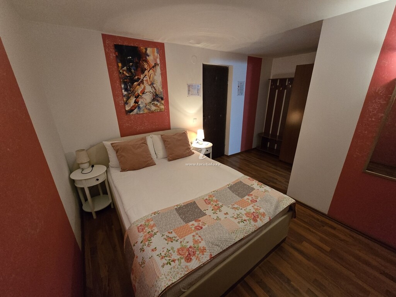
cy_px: 148
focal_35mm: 13
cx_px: 198
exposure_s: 1/50
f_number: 2.2
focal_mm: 2.2
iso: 1000
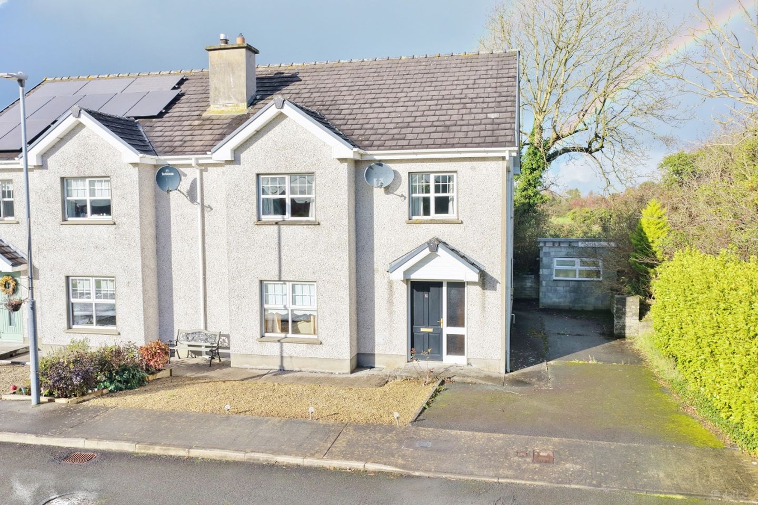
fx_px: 590
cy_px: 252
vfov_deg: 46.4
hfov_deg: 65.5
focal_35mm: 28
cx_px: 379
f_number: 2.8
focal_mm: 14.45
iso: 320
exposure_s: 1/2000
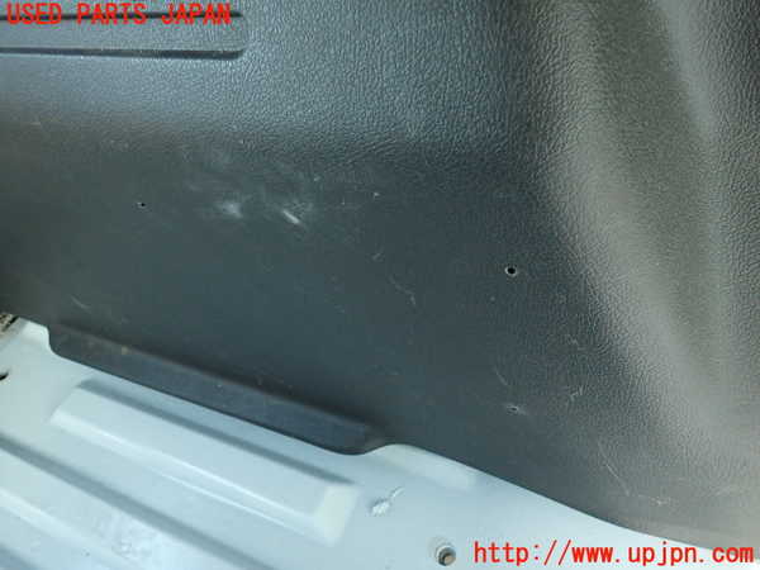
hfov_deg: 69.4
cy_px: 285
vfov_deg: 54.9
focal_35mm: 25
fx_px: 549
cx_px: 380
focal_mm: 4.5
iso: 400
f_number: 2
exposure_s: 1/30
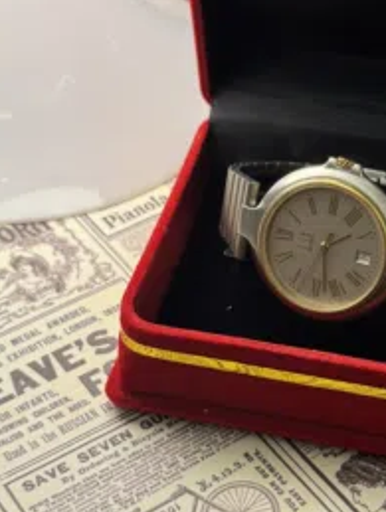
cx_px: 277
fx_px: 1098
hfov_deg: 19.8
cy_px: 217
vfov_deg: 26.3
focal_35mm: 74
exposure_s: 1/50
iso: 64
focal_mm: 6.76
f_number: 1.78
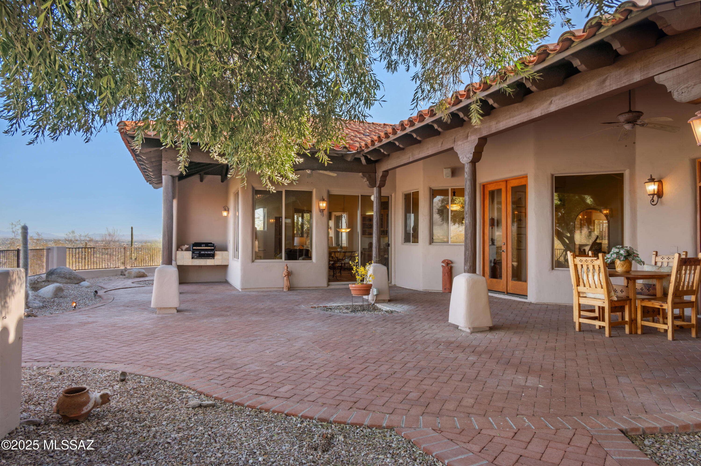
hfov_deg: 72.6
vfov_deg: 52.1
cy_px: 233
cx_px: 350
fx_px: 477
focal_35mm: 24
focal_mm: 24.5
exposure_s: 1/4
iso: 100
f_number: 16
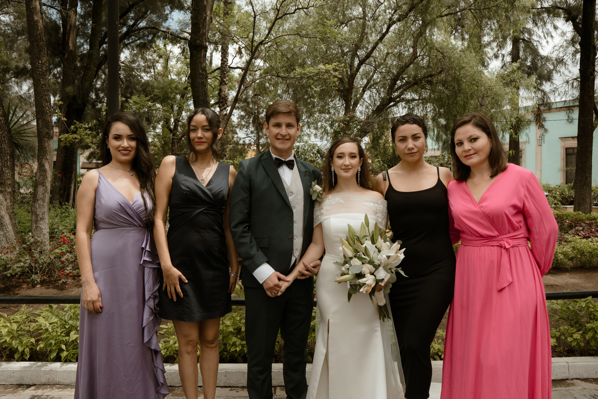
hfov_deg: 73.7
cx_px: 299
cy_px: 200
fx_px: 399
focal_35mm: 24
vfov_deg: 53.1
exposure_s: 1/250
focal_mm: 16
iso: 100
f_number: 5
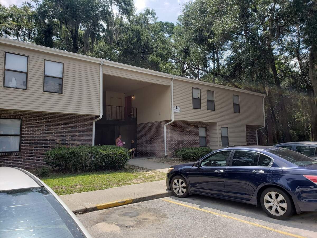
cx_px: 158
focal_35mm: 26
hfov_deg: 67.3
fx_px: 238
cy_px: 119
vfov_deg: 53.1
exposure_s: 1/540
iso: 50
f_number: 2.4
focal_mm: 4.3
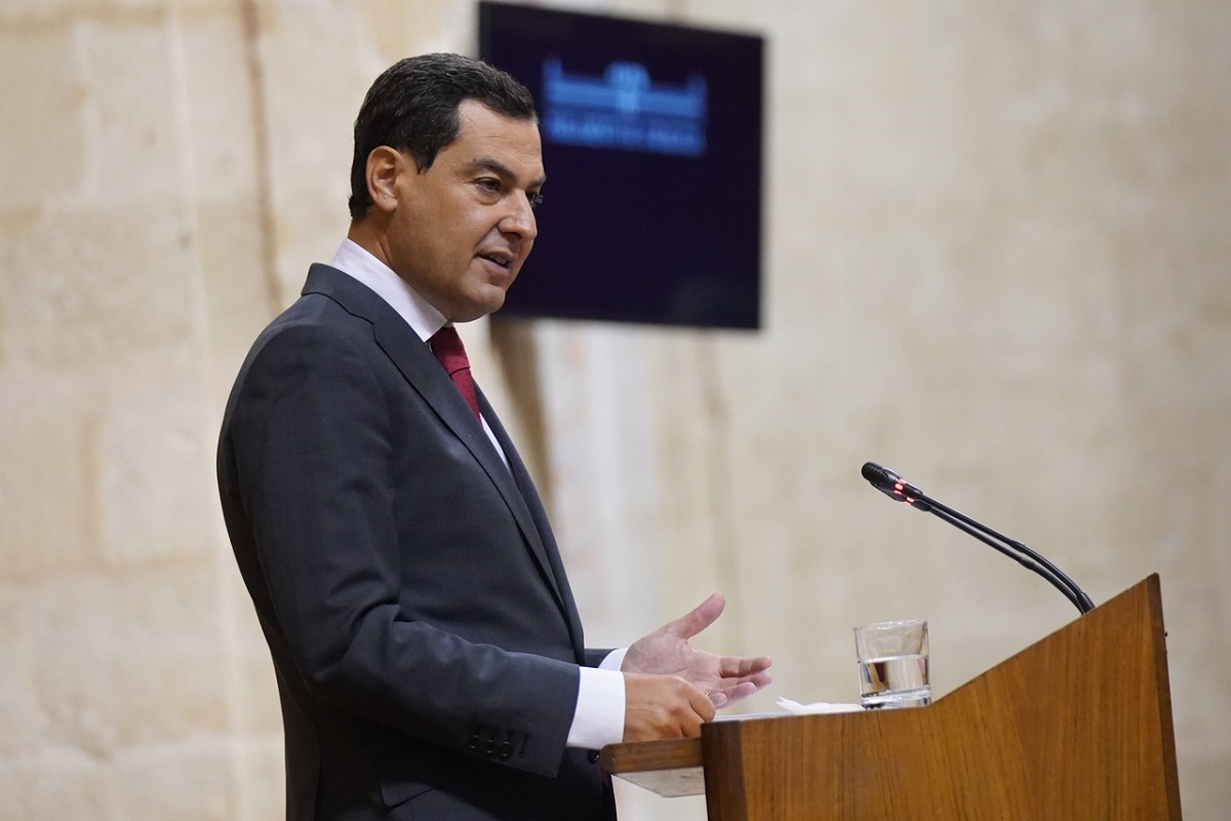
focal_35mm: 210
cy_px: 410
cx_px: 616
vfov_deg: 6.5
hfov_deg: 9.8
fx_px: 7180
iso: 4000
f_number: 2.8
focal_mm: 140
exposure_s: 1/640
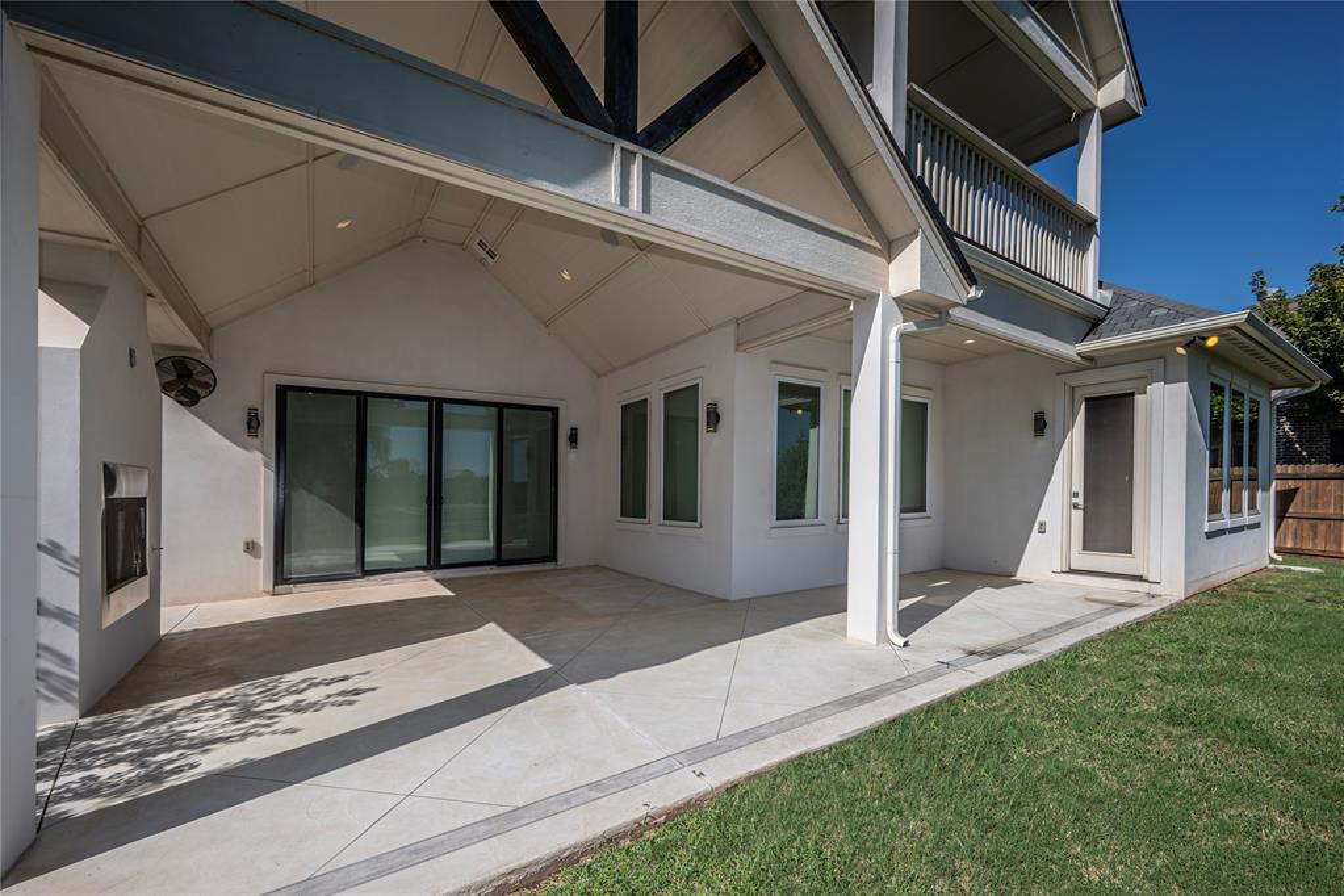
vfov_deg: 81.2
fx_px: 523
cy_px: 448
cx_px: 672
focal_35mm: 14
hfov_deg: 104.3
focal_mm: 14
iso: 100
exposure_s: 1/200
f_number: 13
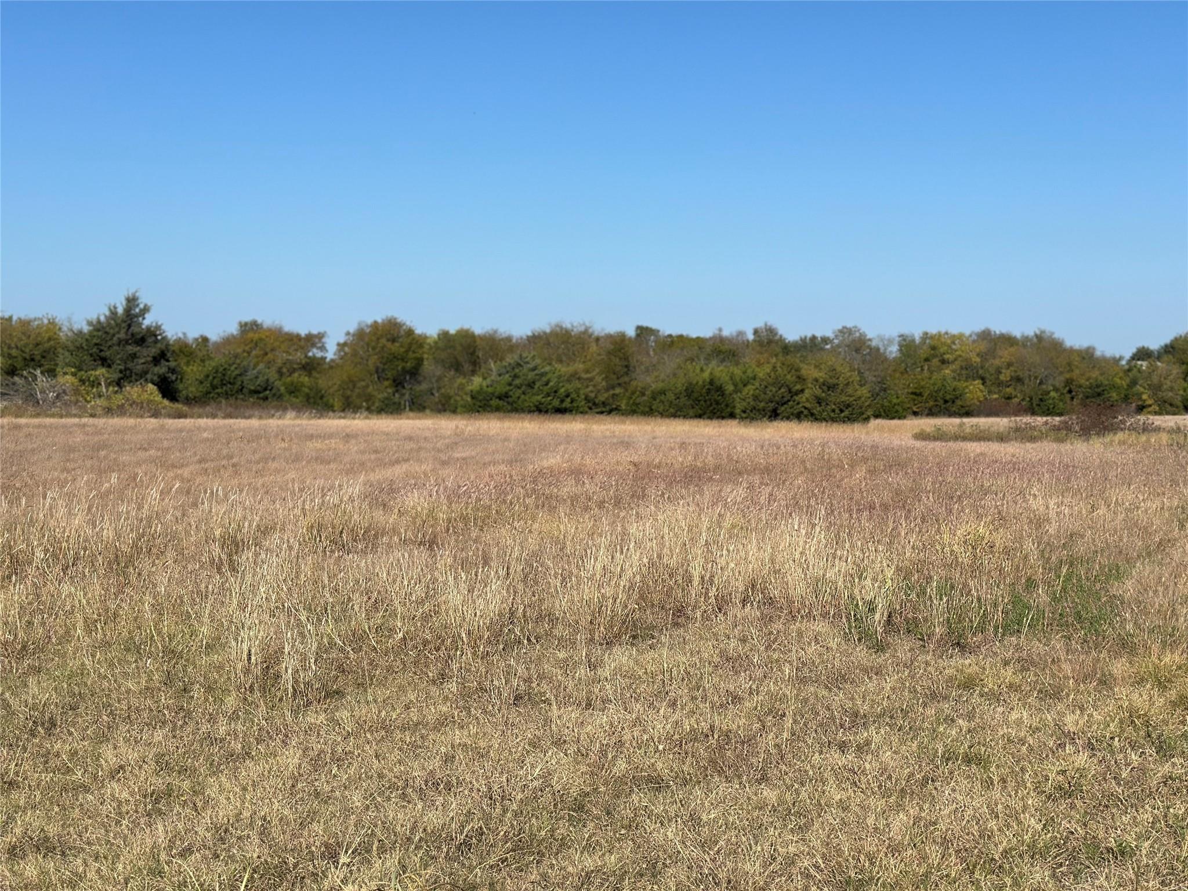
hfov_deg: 39.7
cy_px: 446
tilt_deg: -2.0
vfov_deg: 30.3
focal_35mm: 48
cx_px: 594
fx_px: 1647
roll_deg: -0.6
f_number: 1.78
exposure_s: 1/8197
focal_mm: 6.86
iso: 100
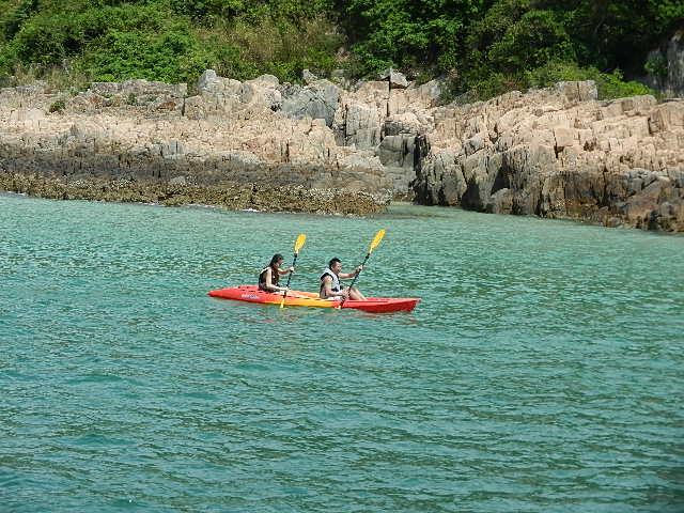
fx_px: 2095
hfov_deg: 18.5
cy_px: 256
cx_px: 342
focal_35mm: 106
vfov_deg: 14.0
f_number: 5
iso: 160
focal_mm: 19.1
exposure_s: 1/1000
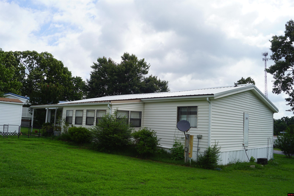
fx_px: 245
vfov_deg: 43.6
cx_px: 147
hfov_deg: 61.9
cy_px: 98
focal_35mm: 30
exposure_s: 1/160
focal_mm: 20
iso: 100
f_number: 10
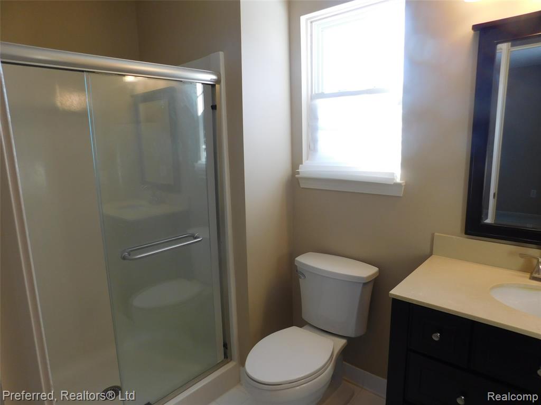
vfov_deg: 58.9
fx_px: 359
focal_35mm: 23
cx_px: 270
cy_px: 202
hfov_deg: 73.9
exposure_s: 1/80
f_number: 3
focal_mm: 4
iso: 125
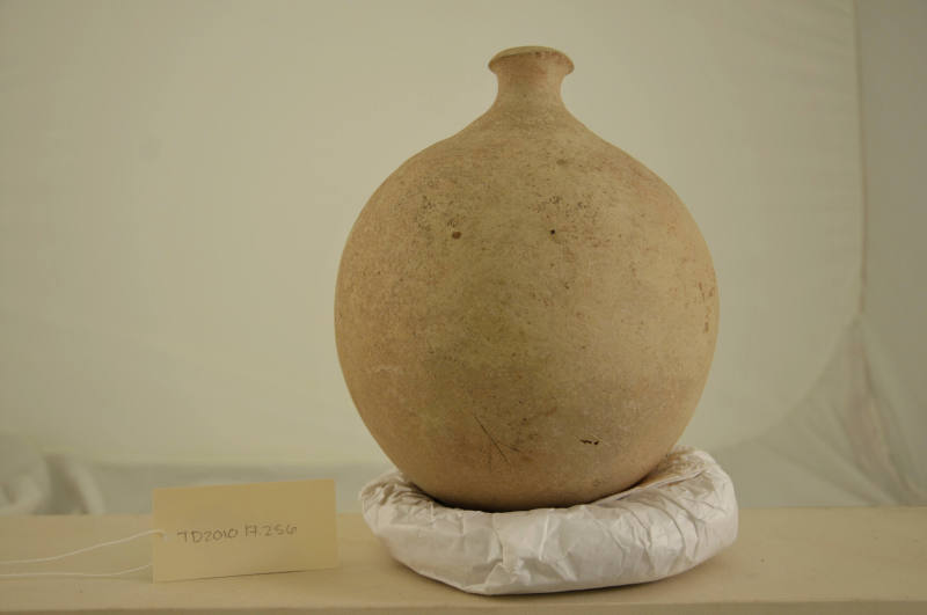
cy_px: 308
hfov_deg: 51.3
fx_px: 964
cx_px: 464
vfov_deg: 35.4
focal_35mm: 38
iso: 200
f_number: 4.5
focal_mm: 25
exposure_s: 1/80
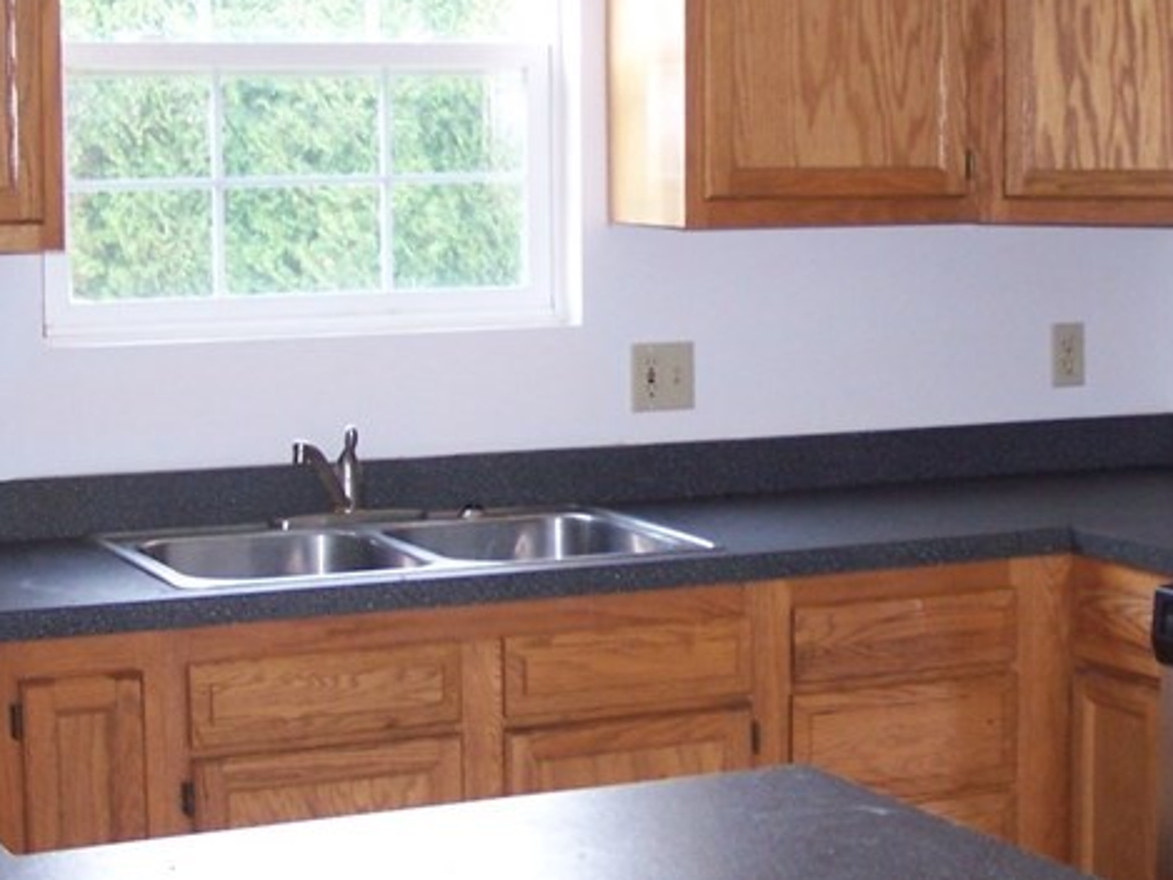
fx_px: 2813
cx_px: 875
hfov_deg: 23.3
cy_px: 435
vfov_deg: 17.8
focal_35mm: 83
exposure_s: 1/60
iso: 140
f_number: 2.8
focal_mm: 6.3
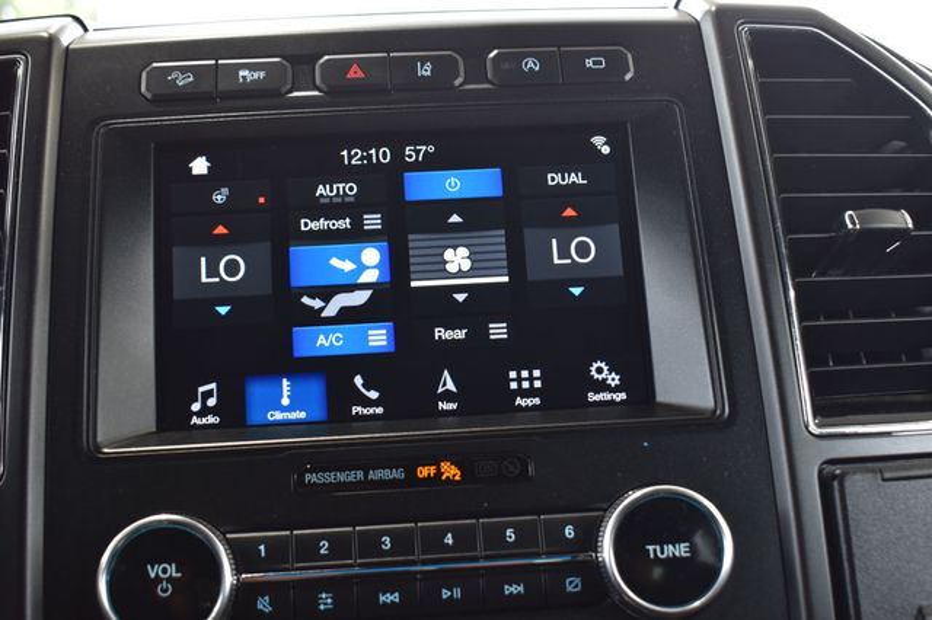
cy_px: 310
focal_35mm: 48
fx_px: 1242
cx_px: 466
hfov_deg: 41.1
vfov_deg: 28.0
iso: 500
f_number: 6.3
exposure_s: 1/15
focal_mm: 32
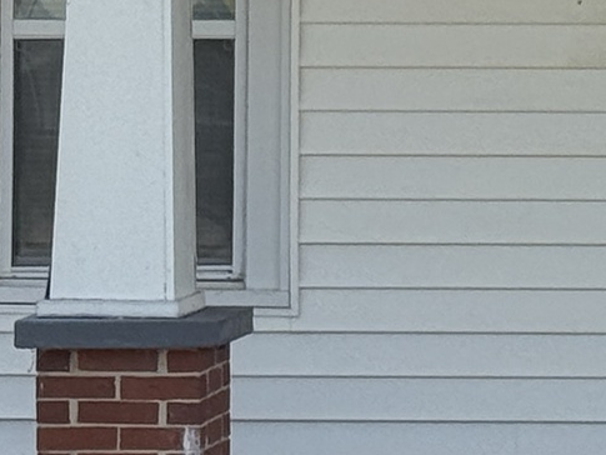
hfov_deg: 6.4
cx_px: 946
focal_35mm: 304
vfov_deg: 4.9
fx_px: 5323
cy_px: -142
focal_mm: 6.76
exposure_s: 1/3226
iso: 80
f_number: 1.78
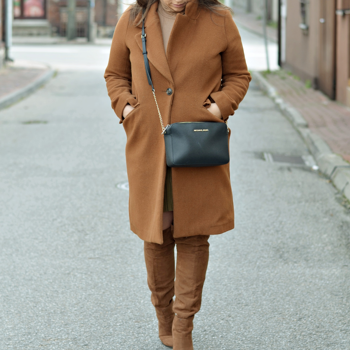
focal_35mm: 97
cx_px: 176
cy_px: 140
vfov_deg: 17.9
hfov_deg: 17.9
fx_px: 1110
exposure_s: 1/320
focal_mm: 50
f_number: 2.8
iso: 100
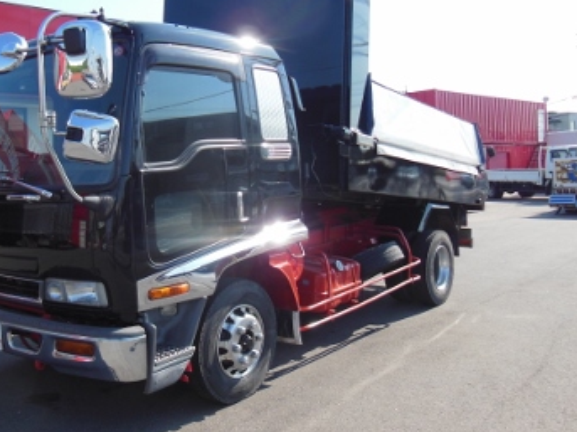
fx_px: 583
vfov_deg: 40.5
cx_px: 210
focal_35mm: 35
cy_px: 176
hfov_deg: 52.0
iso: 125
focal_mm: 4.5
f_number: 3.5
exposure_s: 1/640
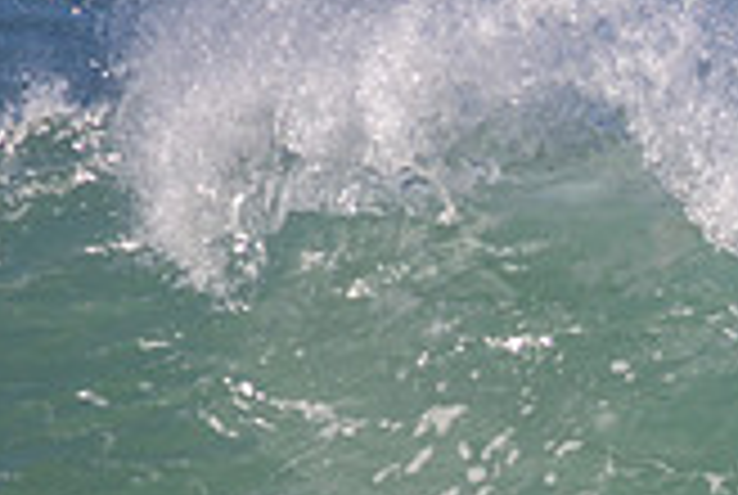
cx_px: 1282
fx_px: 58037
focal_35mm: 2826
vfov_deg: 0.5
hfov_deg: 0.7
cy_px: 596
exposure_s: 1/800
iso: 360
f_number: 11
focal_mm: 800
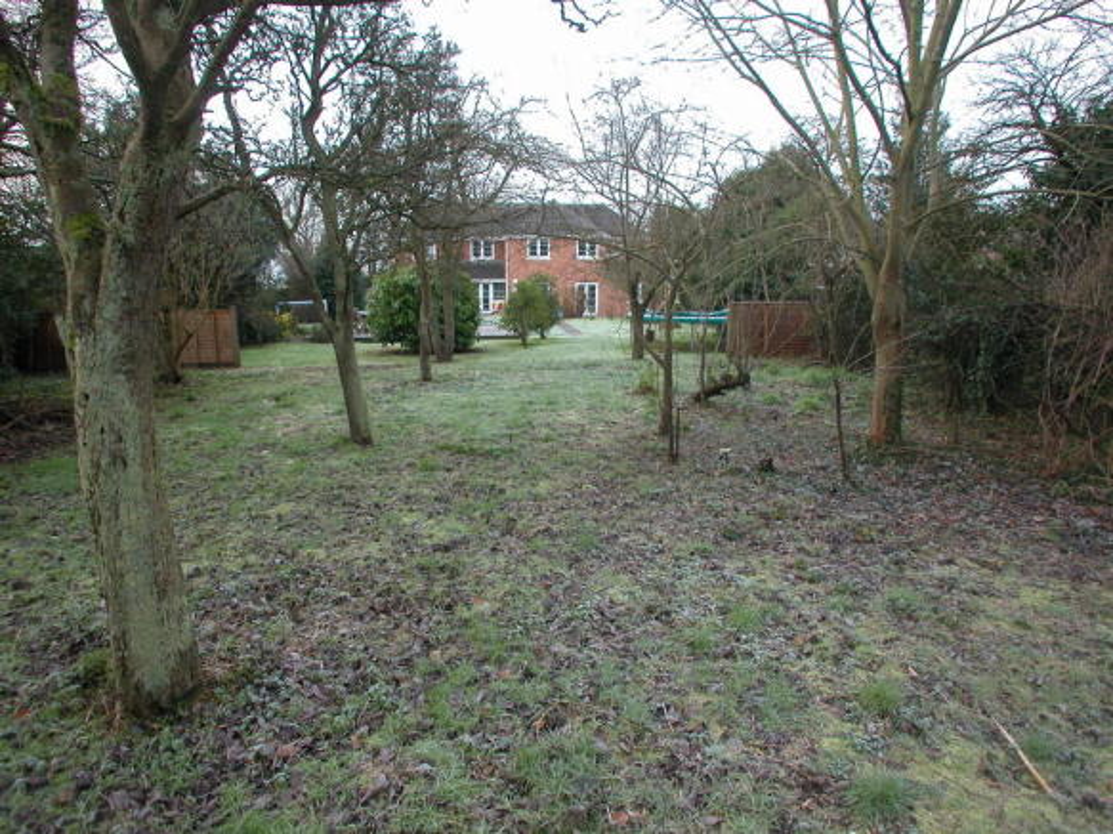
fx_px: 900
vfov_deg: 49.7
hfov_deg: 63.5
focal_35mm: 28
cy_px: 417
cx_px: 556
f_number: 3.1
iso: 100
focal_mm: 7.1
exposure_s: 1/68.7
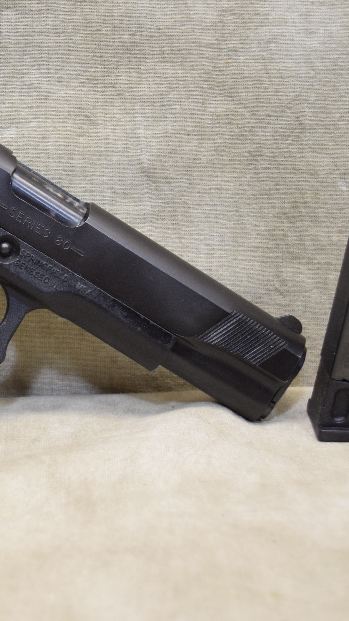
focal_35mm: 67
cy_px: 254
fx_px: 1102
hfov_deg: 17.7
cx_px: 40
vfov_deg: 31.4
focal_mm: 24
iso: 800
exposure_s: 1/200
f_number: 4
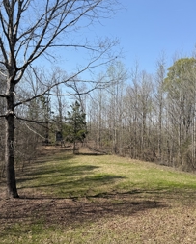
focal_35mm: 37
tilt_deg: +1.0
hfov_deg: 40.1
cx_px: 115
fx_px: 268
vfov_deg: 48.9
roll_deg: -0.7
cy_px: 138
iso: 80
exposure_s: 1/3425
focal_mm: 6.76
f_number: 1.78
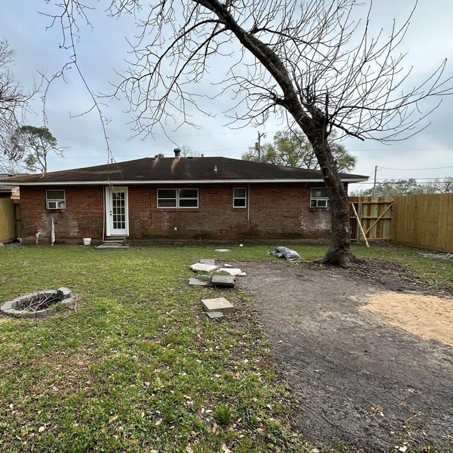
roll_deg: +0.5
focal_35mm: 17
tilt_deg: -4.0
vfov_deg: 84.0
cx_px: 174
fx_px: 252
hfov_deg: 82.6
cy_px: 226
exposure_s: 1/430
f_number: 2.2
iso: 40
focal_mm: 2.22
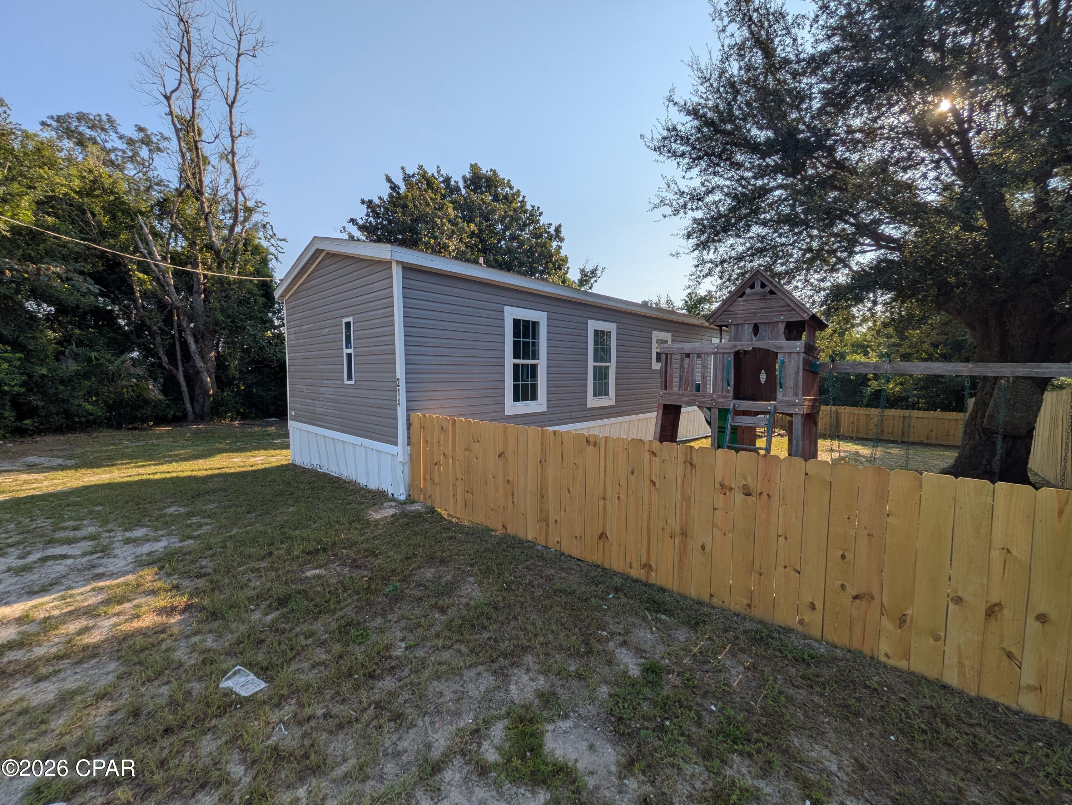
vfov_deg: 85.7
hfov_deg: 102.0
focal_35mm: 14
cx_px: 536
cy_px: 402
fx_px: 434
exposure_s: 1/2049
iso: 44
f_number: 2.2
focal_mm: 1.83
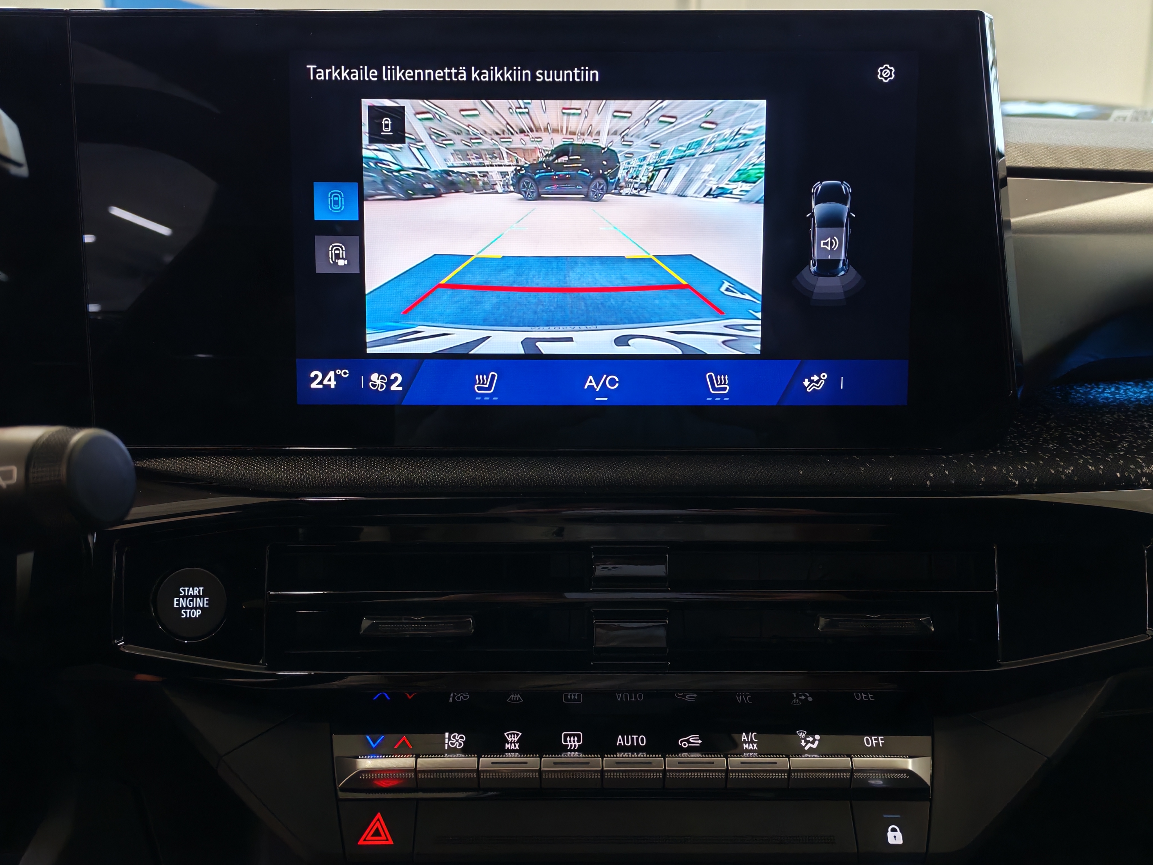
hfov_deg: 54.0
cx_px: 576
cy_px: 432
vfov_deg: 41.8
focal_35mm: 34
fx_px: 1132
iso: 542
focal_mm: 6.12
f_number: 1.9
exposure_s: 1/100
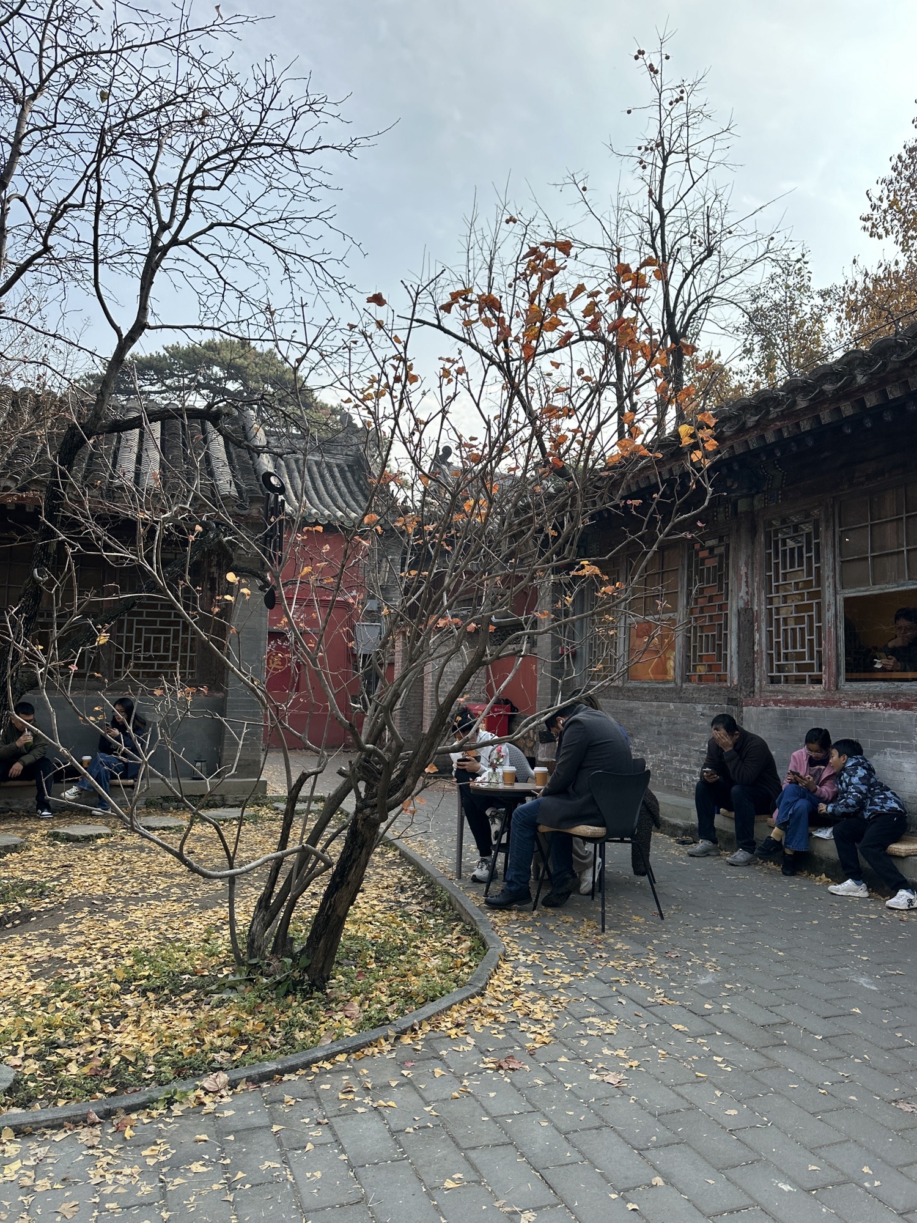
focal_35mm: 24
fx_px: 848
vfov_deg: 71.6
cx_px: 458
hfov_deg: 56.8
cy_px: 612
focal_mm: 6.86
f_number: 1.78
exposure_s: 1/3155
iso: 80
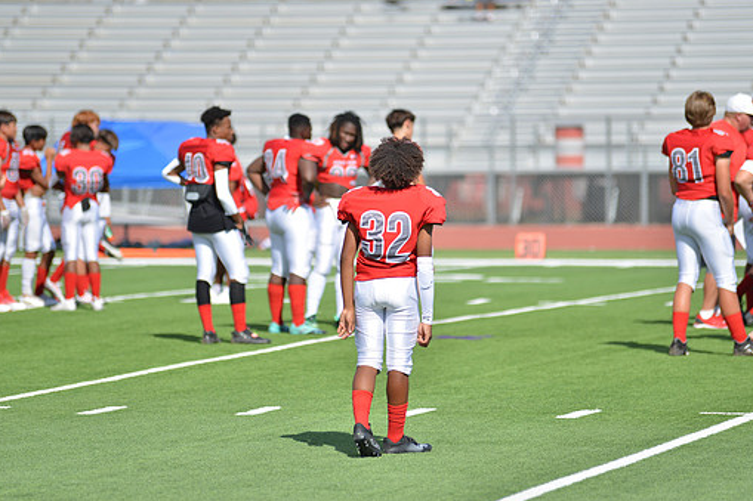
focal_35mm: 228
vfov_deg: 6.0
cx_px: 388
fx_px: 4767
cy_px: 224
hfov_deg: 9.0
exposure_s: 1/1600
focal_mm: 200
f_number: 2.8
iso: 100
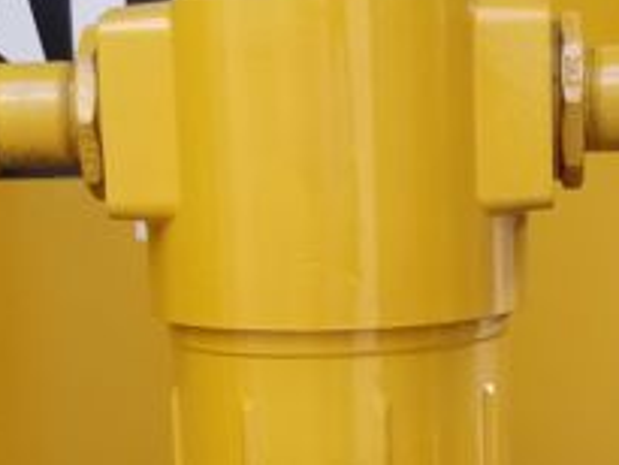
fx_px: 2326
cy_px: 580
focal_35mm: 130
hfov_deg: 15.1
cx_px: 465
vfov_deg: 11.2
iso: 50
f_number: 1.7
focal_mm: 4.25
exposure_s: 1/211
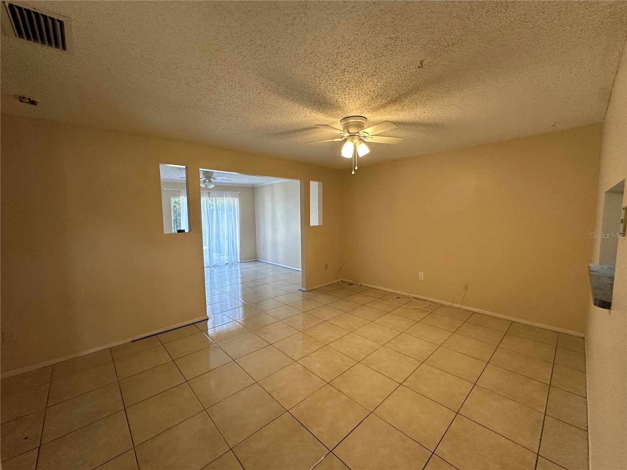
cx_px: 314
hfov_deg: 102.1
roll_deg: +0.7
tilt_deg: -5.1
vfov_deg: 85.7
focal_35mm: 14
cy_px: 235
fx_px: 254
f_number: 2.2
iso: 250
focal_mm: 2.22
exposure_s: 1/120
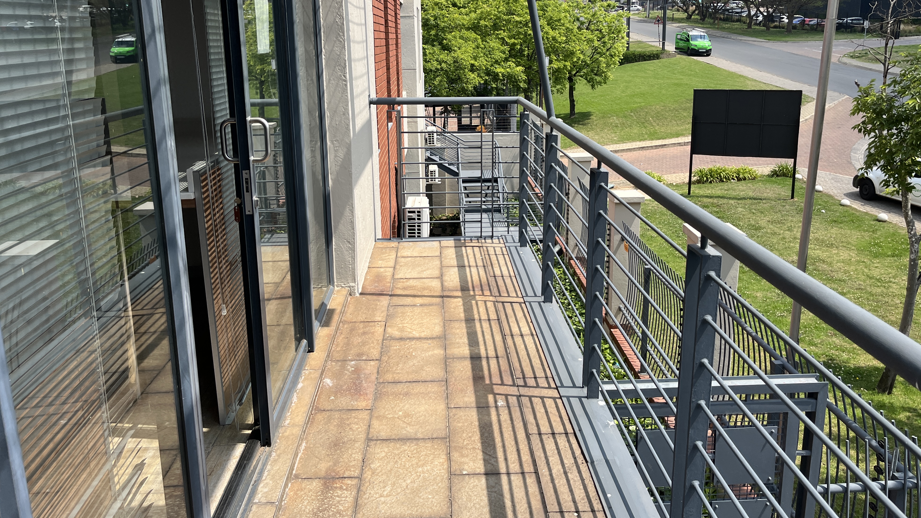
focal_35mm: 29
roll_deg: -0.7
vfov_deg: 40.0
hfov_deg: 66.1
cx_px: 464
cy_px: 202
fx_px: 708
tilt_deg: -12.5
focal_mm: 5.1
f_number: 1.6
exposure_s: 1/2755
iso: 50
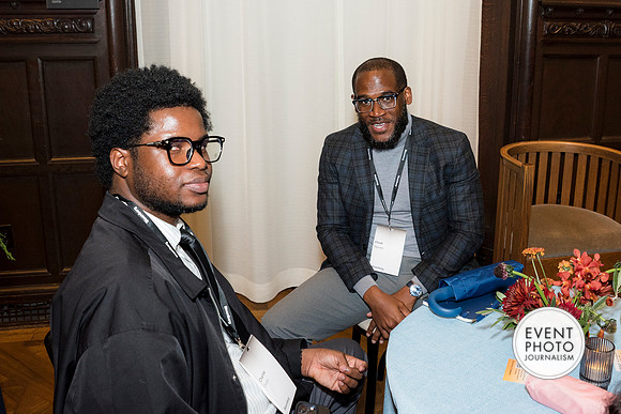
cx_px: 367
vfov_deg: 35.9
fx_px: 634
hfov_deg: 51.9
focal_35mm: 37
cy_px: 150
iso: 800
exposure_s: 1/125
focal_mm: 24
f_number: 5
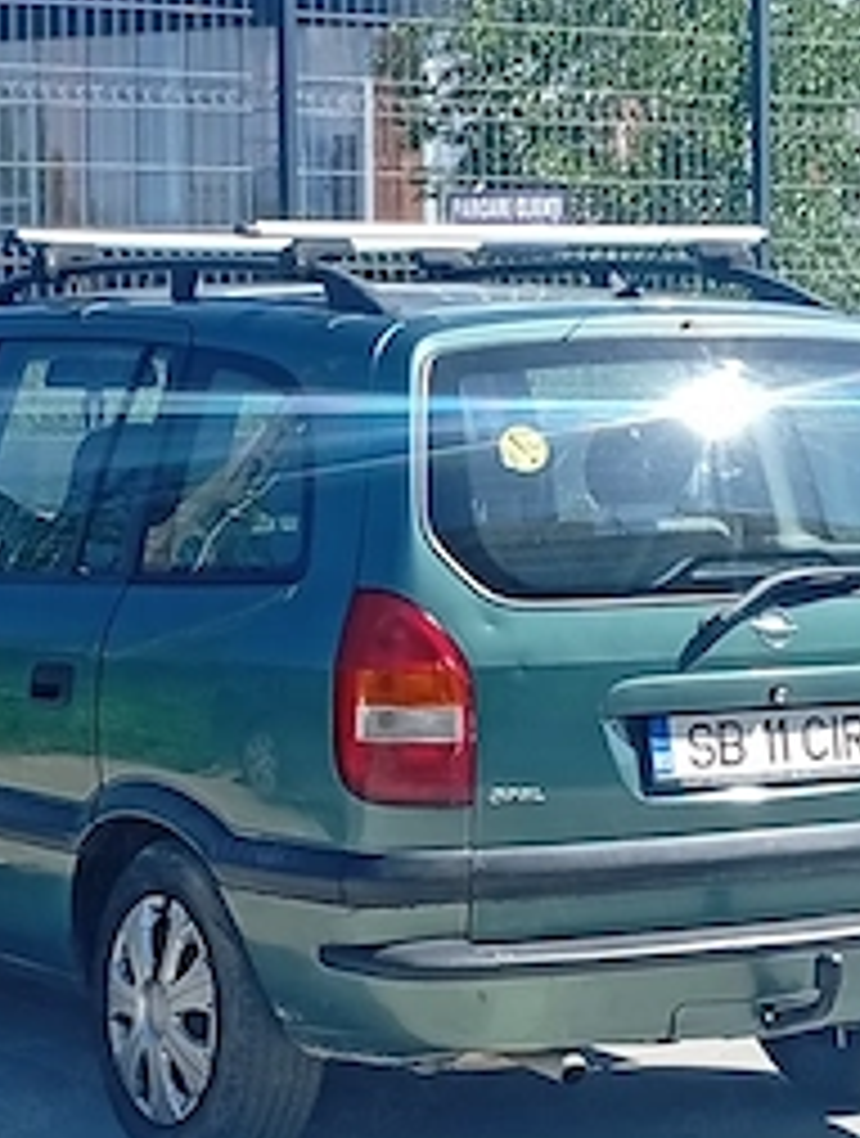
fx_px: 4255
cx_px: 423
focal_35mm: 129
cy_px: 850
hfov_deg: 11.5
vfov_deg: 15.2
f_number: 1.8
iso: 50
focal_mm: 3.98
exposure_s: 1/385
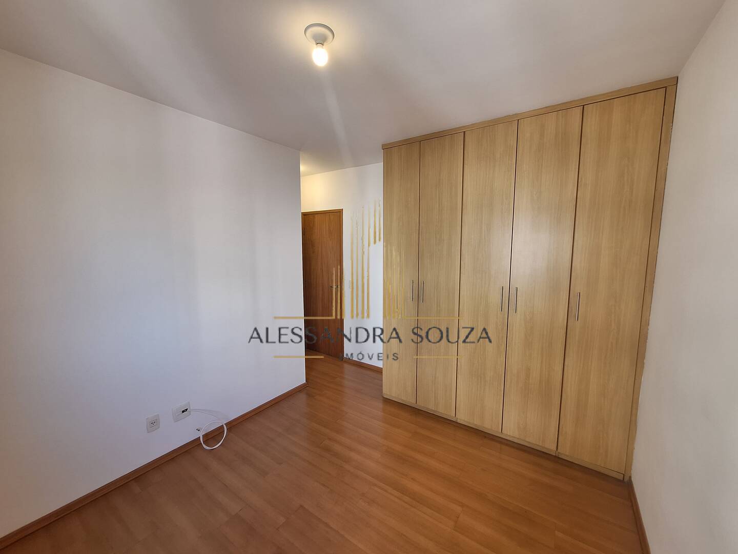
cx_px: 369
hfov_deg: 106.2
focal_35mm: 13
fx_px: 277
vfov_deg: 89.9
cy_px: 277
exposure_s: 1/40
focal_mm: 1.74
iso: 80
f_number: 2.2
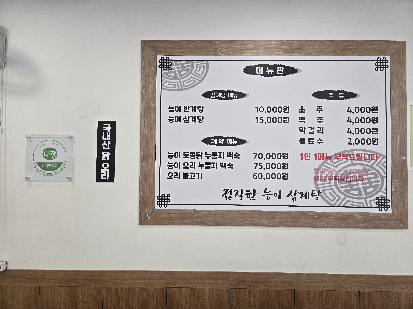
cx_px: 206
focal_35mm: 23
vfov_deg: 58.9
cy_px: 154
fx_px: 274
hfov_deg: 73.9
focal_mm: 5.4
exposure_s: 1/120
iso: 64
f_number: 1.8
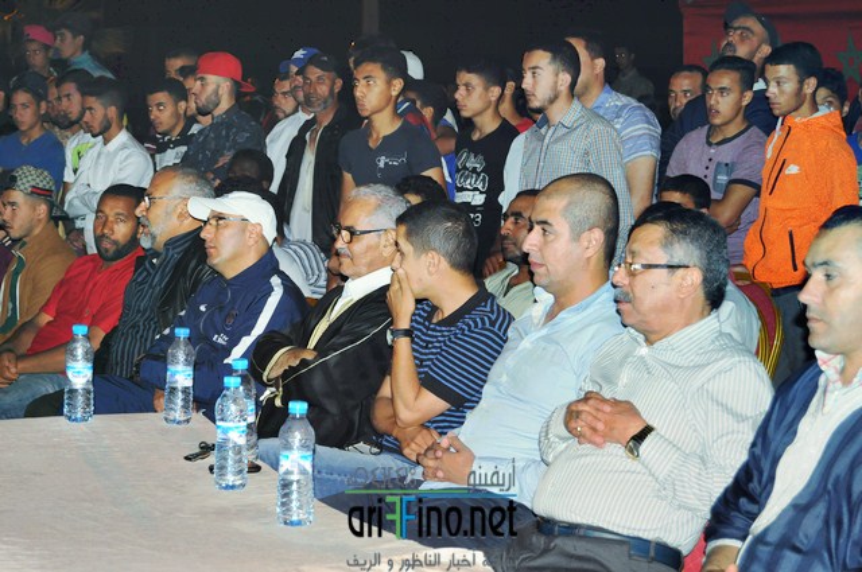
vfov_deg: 16.5
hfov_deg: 24.6
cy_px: 286
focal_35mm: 82
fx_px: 1973
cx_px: 431
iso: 800
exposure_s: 1/60
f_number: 5.6
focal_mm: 55
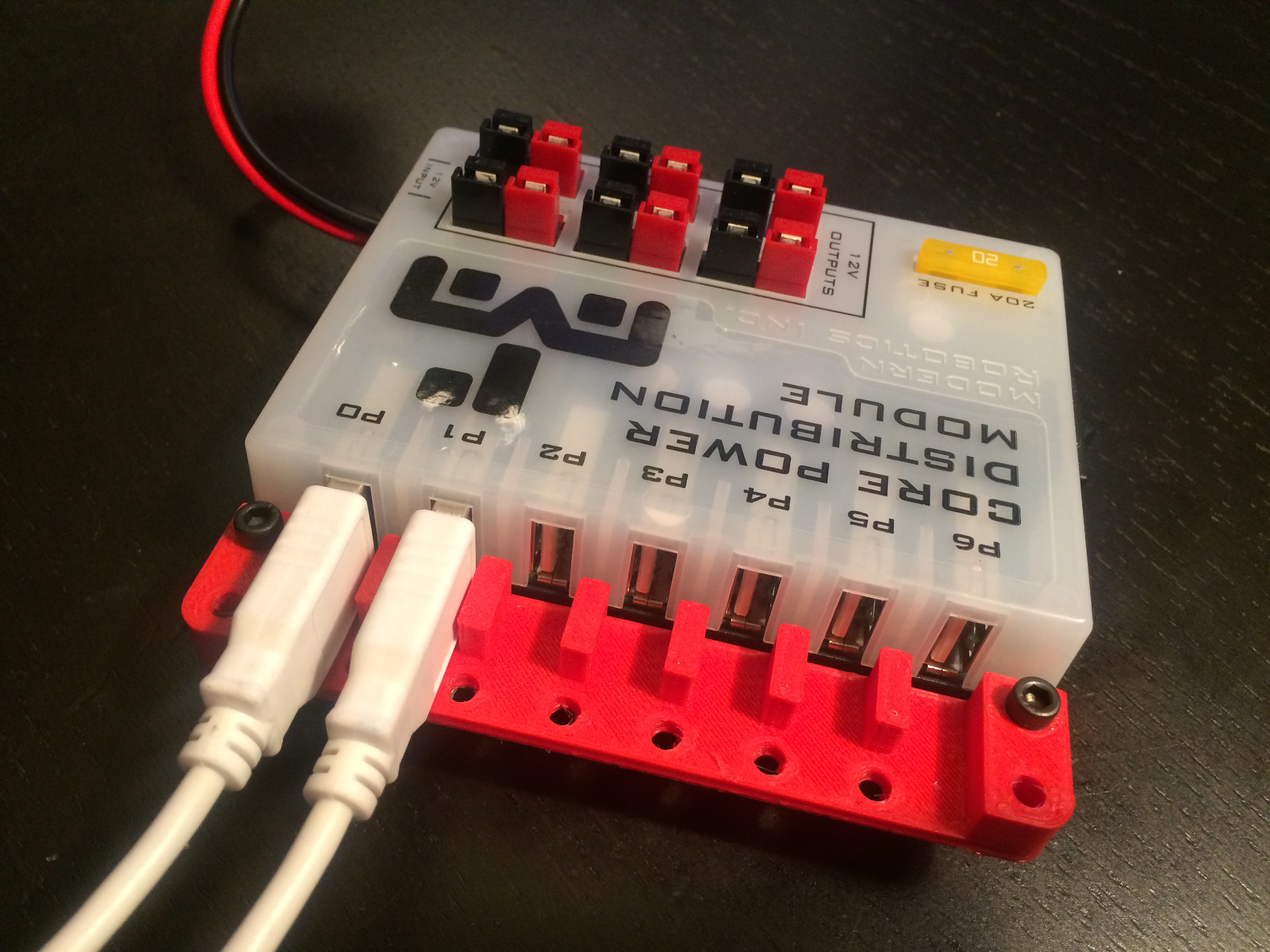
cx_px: 635
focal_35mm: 29
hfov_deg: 61.7
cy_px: 476
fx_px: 1064
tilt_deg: -56.2
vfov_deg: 48.2
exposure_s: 1/30
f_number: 2.2
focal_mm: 4.15
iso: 200
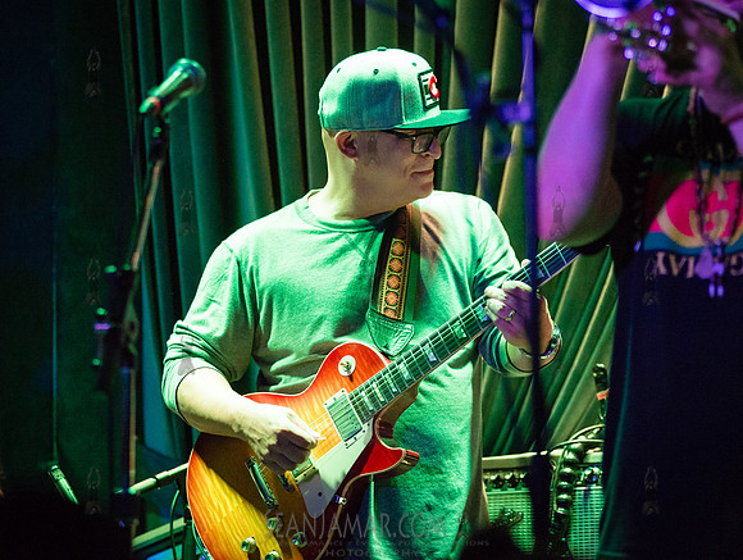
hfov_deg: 14.1
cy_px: 237
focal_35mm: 140
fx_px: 3010
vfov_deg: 10.6
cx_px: 373
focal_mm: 112
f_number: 2.8
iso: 4000
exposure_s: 1/400
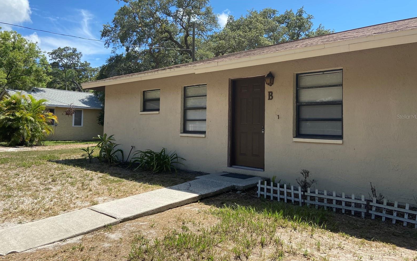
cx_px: 210
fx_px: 318
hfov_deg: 66.5
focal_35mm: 28
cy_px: 116
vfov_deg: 44.5
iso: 32
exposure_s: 1/1927
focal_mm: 4.25
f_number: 1.8
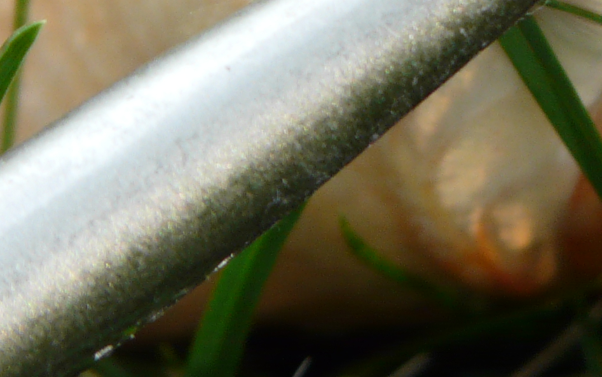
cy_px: -318
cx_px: 795
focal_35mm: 1158
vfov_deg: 1.1
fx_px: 19000
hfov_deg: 1.8
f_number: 4
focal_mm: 52.1
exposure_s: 1/125
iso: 100
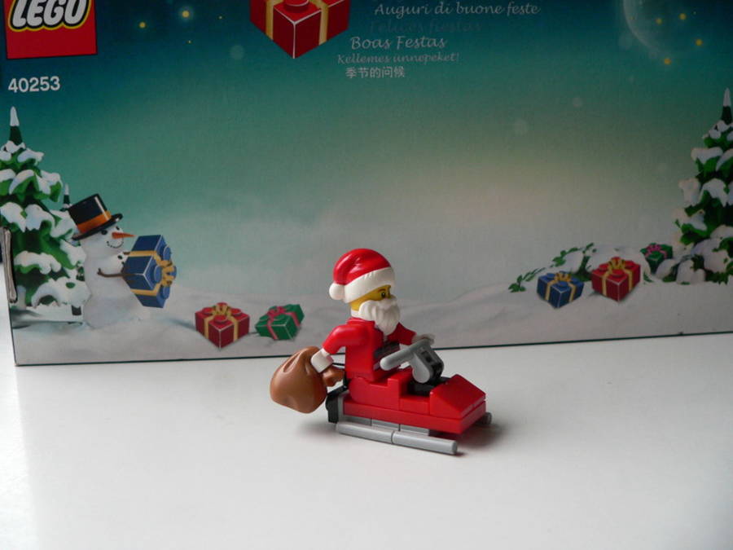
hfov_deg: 51.4
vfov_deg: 39.7
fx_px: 762
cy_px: 275
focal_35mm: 36
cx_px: 366
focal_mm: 6
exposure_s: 1/60
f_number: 2.8
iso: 200
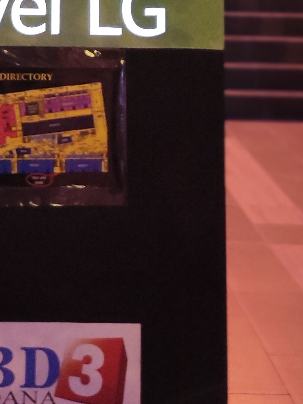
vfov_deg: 20.4
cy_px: -129
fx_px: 1015
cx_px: 19
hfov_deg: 16.7
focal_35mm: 87
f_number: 1.89
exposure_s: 1/17
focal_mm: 5.43
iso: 1727
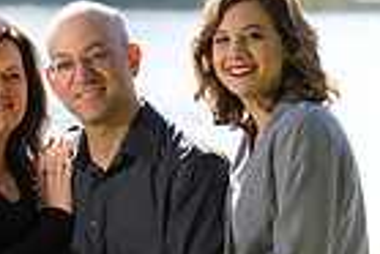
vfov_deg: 3.1
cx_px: 46
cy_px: 290
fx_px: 4628
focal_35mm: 438
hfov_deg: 4.7
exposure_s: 1/250
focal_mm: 105
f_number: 5.6
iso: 200
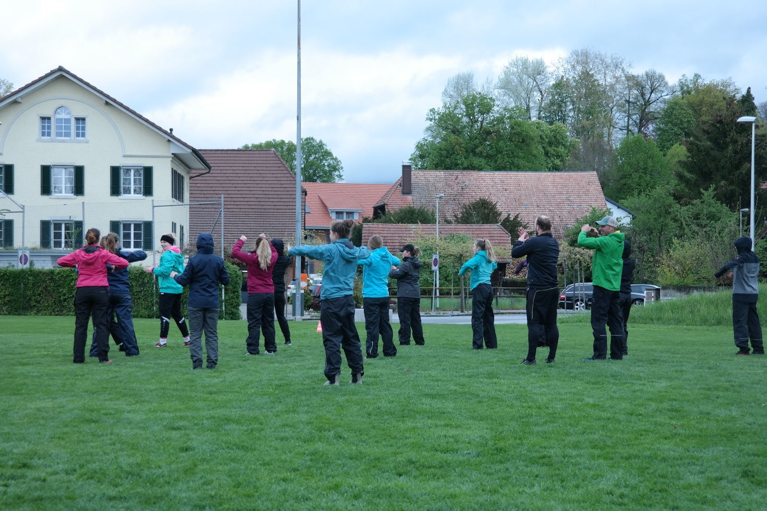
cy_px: 256
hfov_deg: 24.2
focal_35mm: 84
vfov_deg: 16.3
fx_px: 1789
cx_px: 384
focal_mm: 55
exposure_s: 1/100
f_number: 6.3
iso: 200
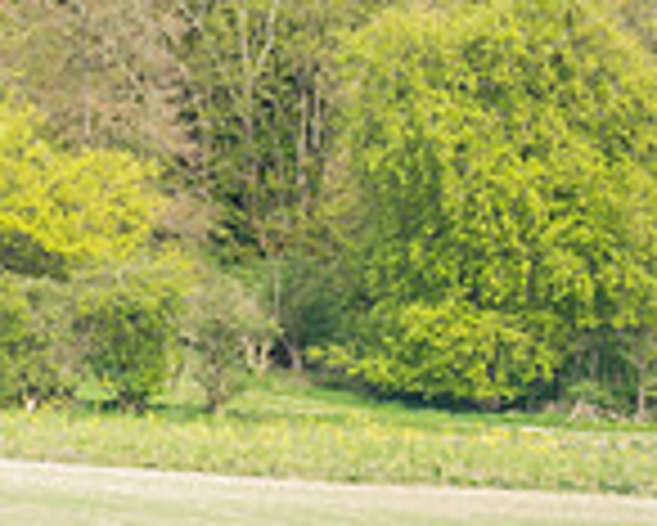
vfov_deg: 1.2
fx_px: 25334
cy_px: 998
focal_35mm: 1302
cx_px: 181
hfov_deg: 1.5
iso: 100
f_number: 9
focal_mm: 200
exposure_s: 1/160
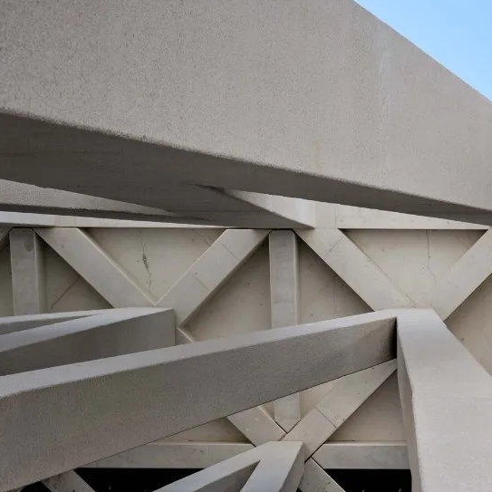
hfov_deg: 17.0
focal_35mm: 99
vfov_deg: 16.8
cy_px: 591
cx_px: 540
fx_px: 1592
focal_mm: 48.2
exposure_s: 1/200
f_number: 8
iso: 100
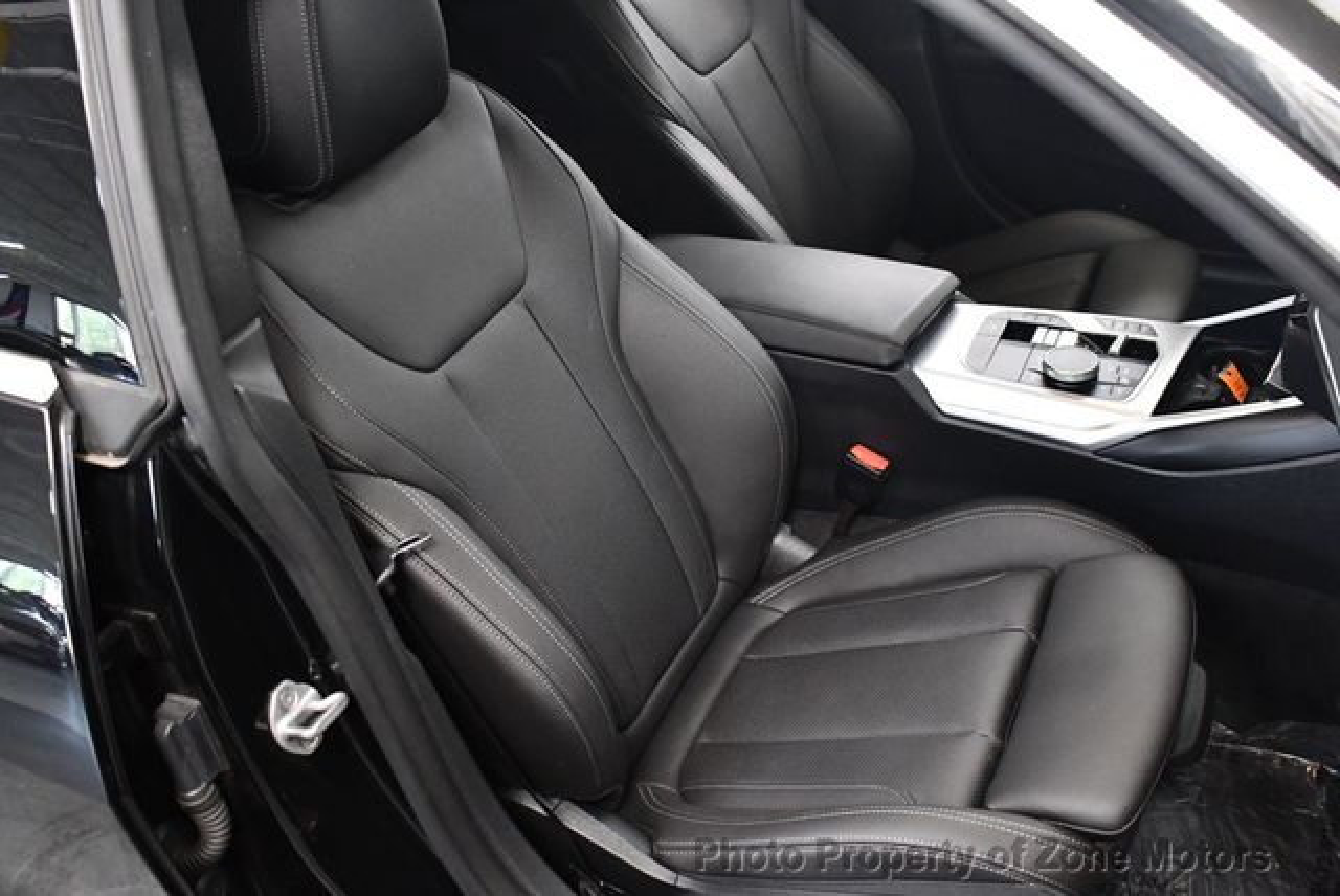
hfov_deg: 53.1
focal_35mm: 36
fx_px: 1341
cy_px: 448
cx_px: 670
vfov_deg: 36.9
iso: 3200
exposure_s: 1/100
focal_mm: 18
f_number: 3.5
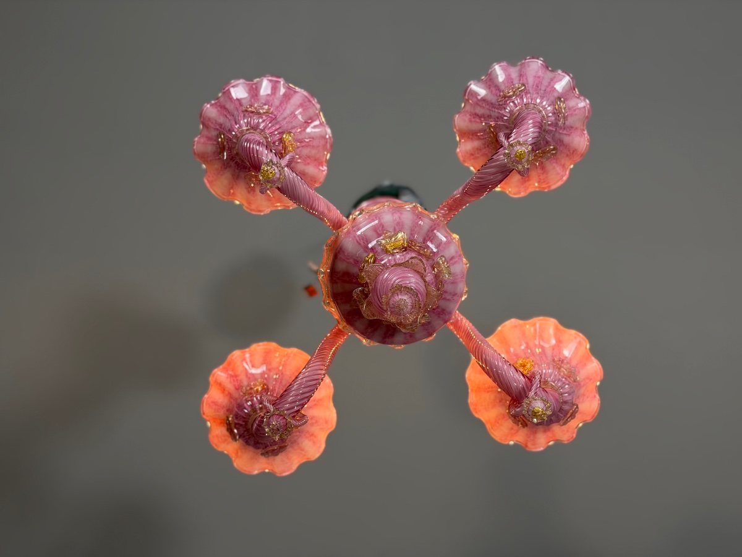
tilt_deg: +83.2
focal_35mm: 48
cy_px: 278
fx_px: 1029
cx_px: 371
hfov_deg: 39.7
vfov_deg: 30.3
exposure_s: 1/100
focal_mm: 6.76
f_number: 1.78
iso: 100
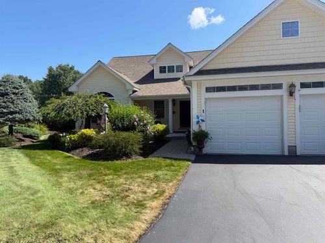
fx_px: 225
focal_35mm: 24
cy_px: 122
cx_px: 162
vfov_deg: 56.8
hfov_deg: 71.6
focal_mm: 6.76
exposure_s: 1/2370
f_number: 1.78
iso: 80
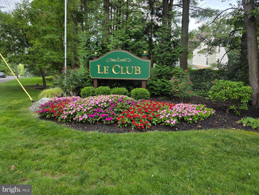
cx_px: 130
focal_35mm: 23
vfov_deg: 58.9
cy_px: 98
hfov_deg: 73.9
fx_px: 172
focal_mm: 6.3
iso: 80
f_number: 1.7
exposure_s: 1/1222
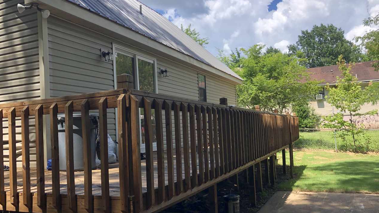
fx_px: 312
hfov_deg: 62.6
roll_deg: +2.9
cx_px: 191
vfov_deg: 37.8
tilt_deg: +1.1
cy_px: 114
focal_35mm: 31
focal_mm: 3.99
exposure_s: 1/906
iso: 20
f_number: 1.8
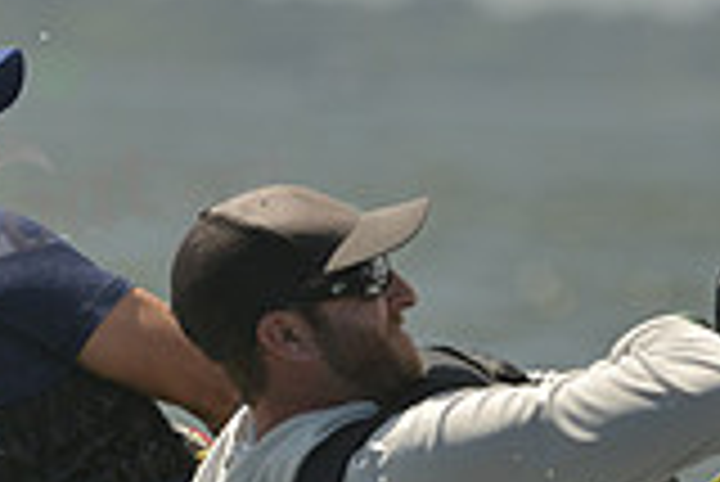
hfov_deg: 1.4
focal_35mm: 1447
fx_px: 28966
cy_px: 403
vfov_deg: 1.0
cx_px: 518
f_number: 8
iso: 280
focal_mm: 400
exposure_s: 1/1600
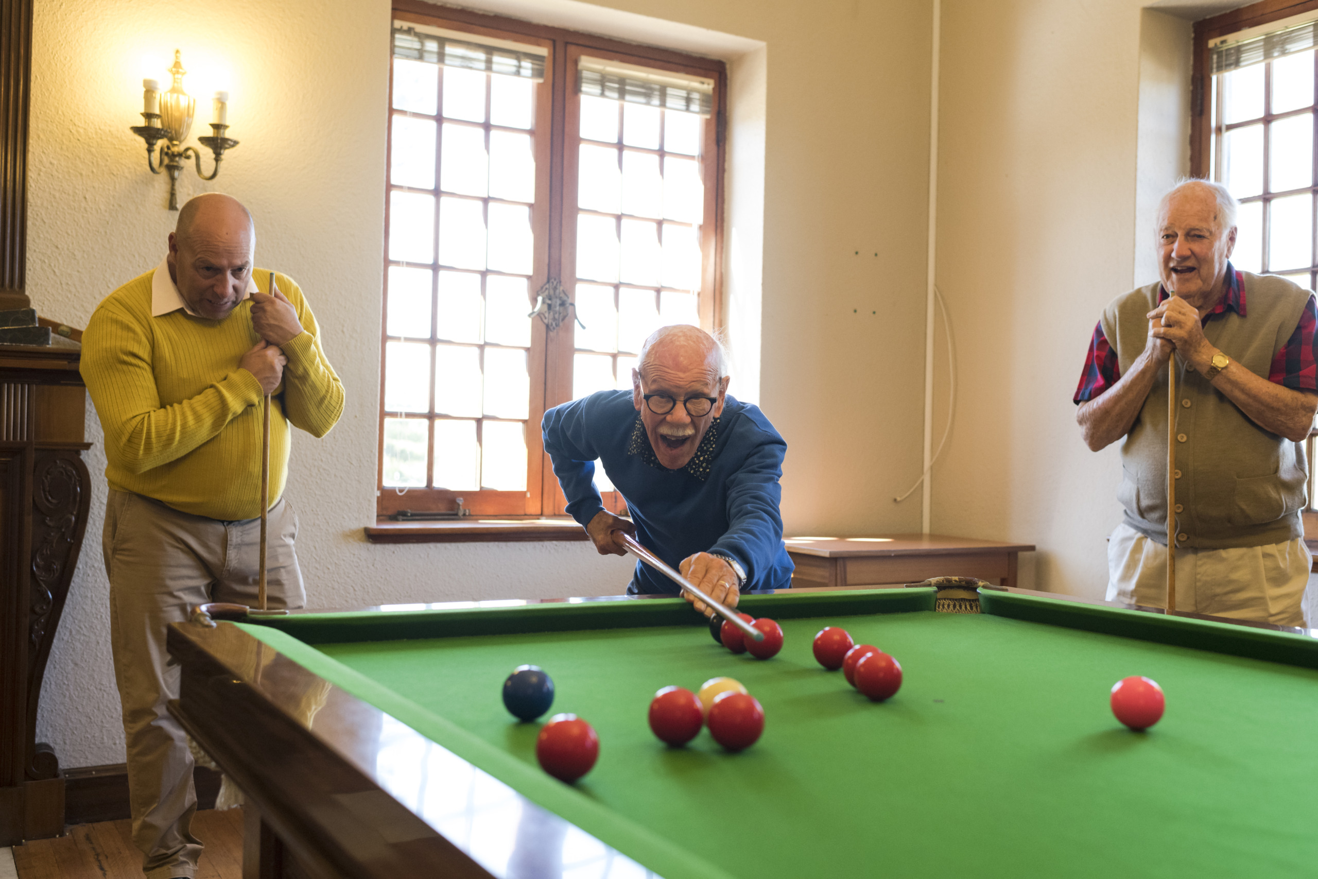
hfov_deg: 54.4
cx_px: 659
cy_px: 440
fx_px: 1281
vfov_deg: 37.9
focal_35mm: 35
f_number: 4
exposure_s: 1/400
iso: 2500
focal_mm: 35
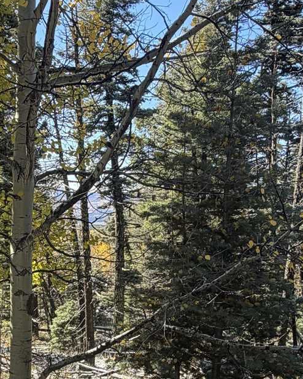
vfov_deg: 35.7
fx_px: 571
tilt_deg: -9.0
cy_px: 291
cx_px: 74
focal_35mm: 51
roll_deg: +0.8
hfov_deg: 29.2
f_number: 2.2
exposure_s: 1/221
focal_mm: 2.22
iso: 40
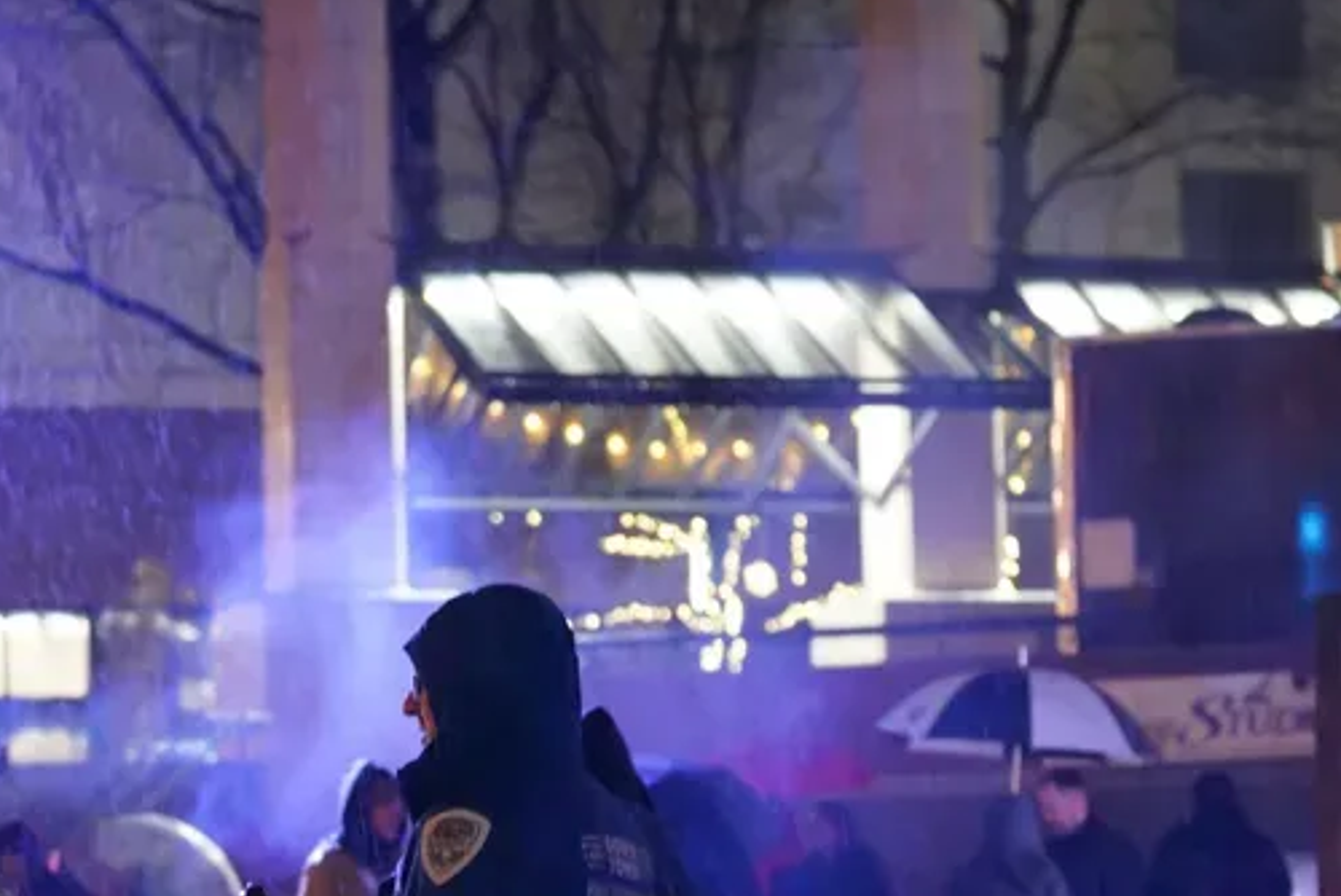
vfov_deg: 9.8
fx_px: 5218
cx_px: 367
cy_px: 699
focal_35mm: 140
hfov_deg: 14.6
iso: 1600
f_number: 1.4
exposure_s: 1/60
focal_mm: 35
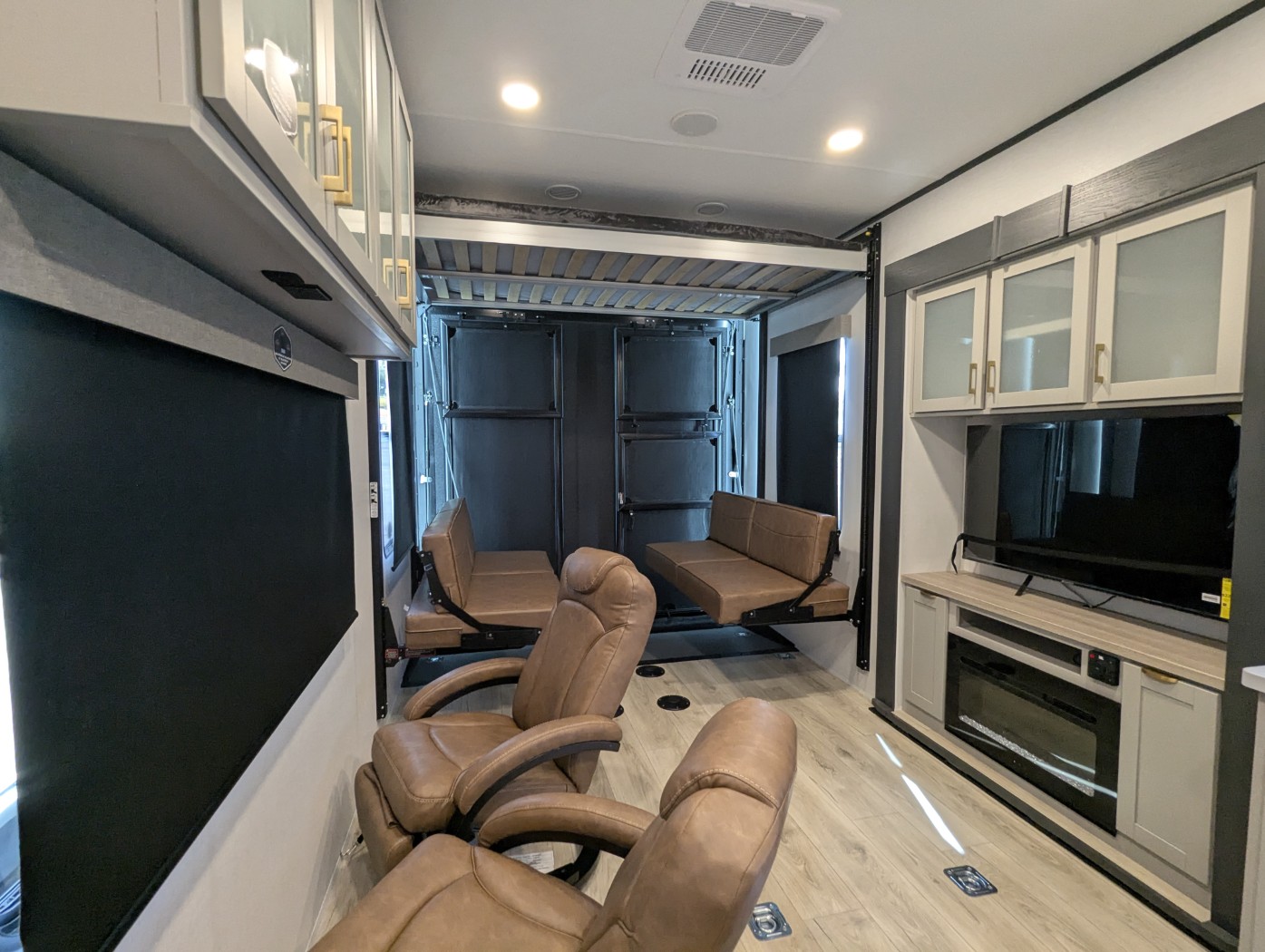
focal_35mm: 16
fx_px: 585
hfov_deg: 94.4
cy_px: 476
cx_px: 632
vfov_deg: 78.2
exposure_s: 1/46.7
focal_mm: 2.35
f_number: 2.2
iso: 233
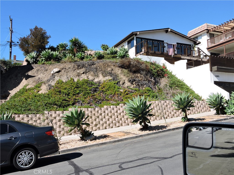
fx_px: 223
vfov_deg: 42.9
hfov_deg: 55.4
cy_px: 88
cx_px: 117
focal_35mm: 33
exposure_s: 1/800
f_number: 3.6
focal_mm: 5.9
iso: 100
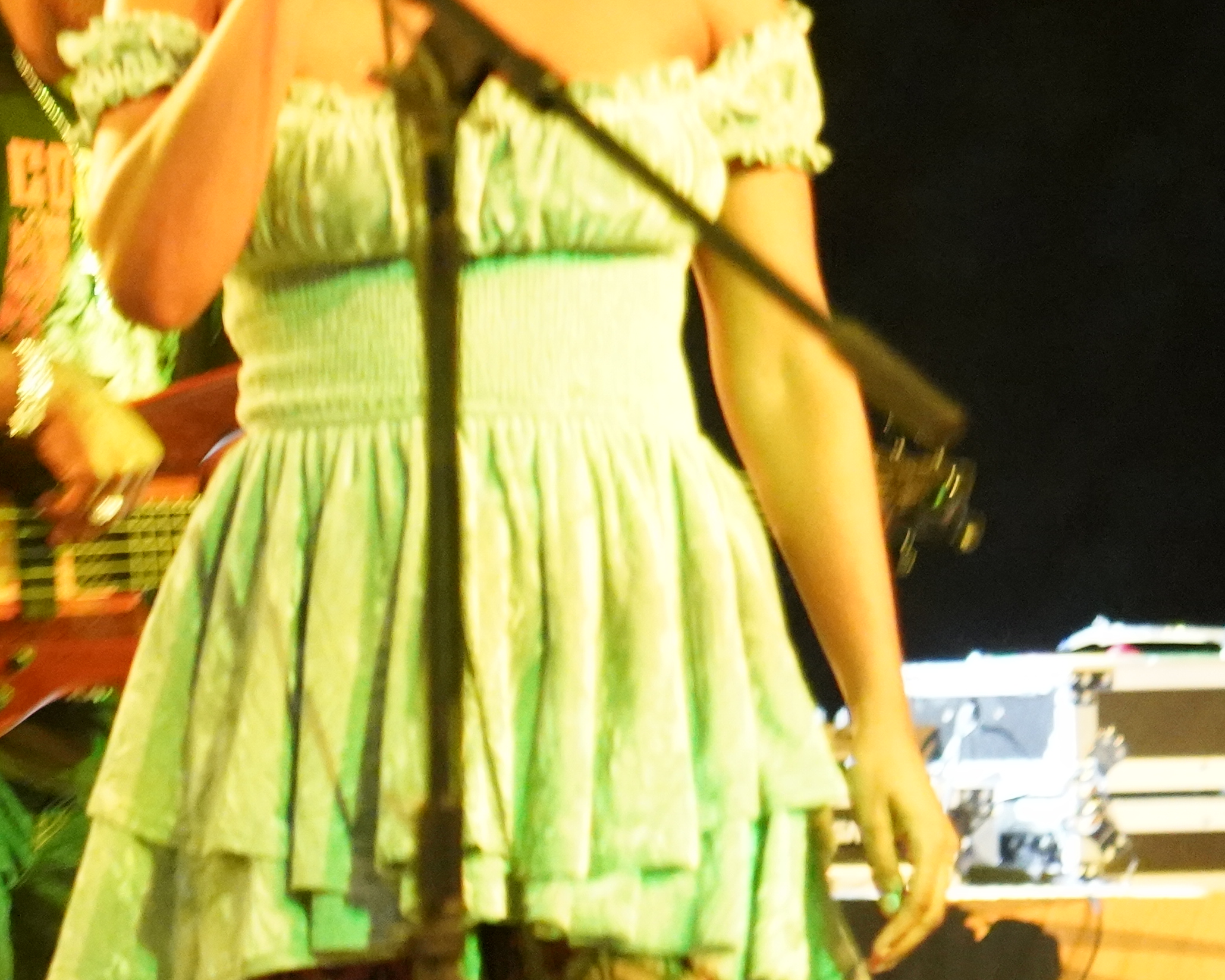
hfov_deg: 6.7
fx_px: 10405
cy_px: 256
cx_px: 934
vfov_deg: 5.4
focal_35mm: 287
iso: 12800
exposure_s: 1/50
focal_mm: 105
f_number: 4
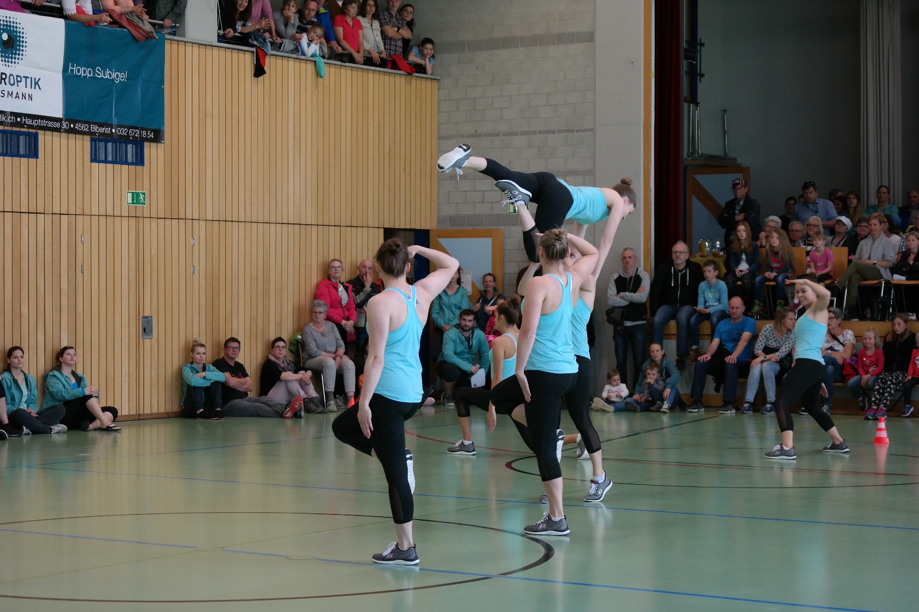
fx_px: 1965
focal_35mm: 77
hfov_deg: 26.3
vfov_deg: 17.7
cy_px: 306
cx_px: 460
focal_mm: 50
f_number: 4
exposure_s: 1/80
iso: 800
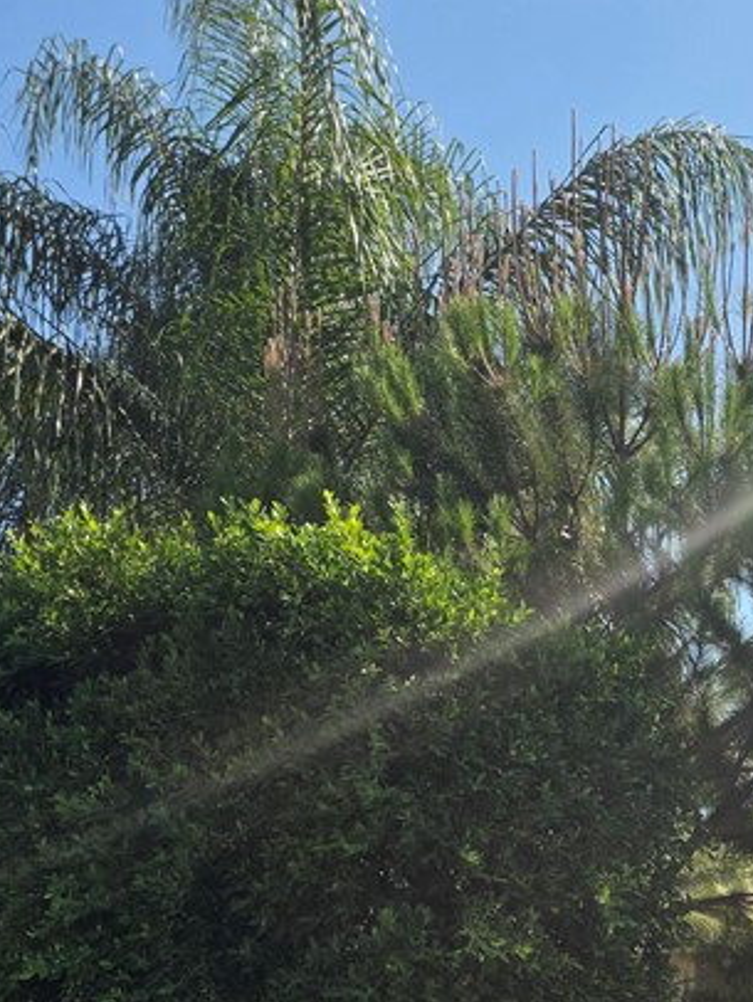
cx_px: 886
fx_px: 1680
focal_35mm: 58
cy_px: 1064
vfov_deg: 30.2
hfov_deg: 23.3
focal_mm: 6.3
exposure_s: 1/5000
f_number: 1.7
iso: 80
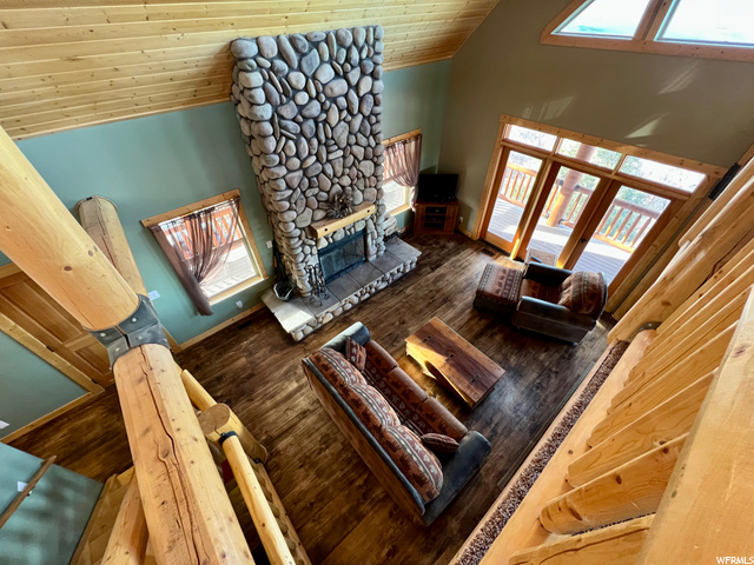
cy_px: 282
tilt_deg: -44.4
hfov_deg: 106.2
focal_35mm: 13
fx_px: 283
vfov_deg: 89.9
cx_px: 377
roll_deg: +1.0
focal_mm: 1.57
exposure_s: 1/60
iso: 400
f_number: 1.8
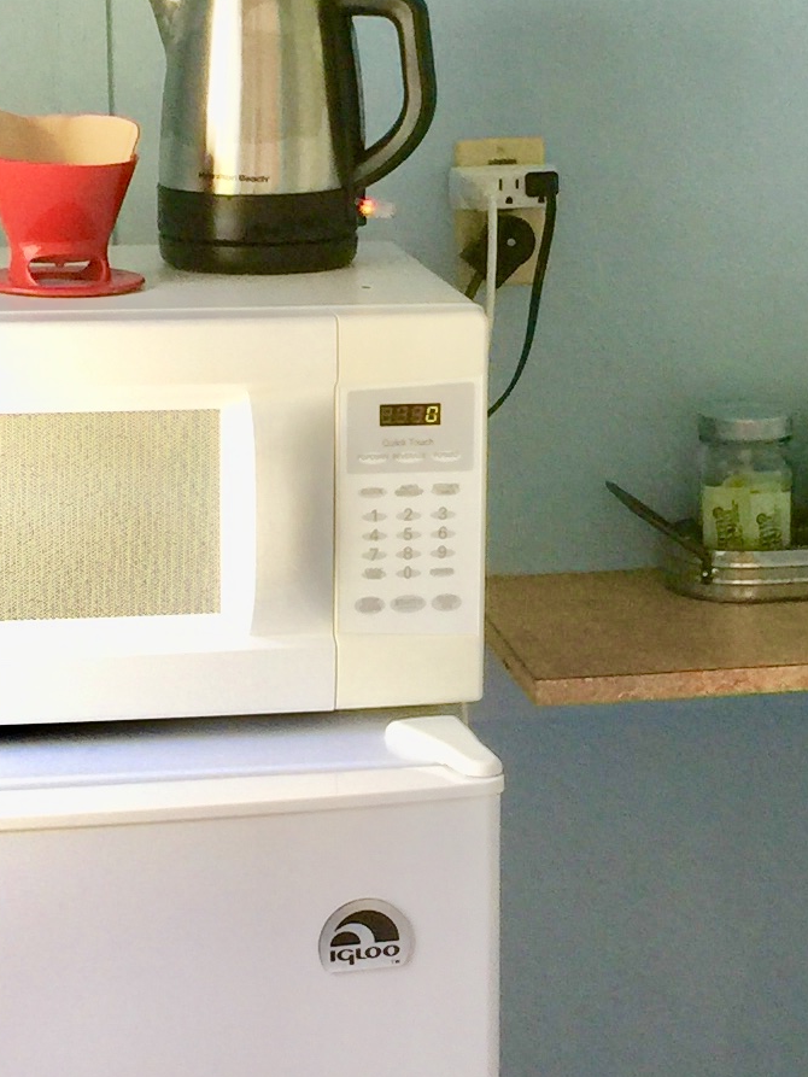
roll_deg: +1.0
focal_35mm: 106
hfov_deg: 14.0
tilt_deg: -11.7
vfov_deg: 18.5
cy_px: 628
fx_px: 3298
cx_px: 493
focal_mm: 4.15
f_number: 2.2
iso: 40
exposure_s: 1/30
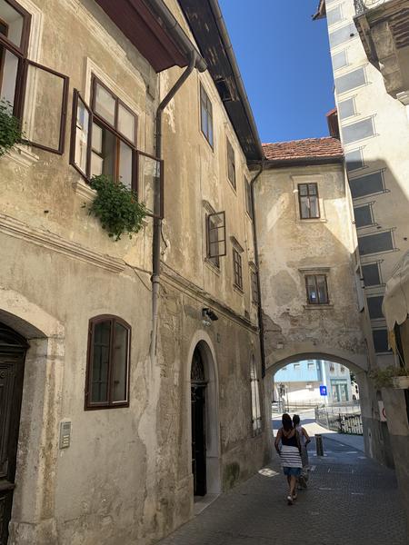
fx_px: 410
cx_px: 204
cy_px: 272
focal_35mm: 26
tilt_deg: +15.2
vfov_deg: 67.3
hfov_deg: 53.1
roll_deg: +1.1
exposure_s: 1/627
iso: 25
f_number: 1.8
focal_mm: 4.25
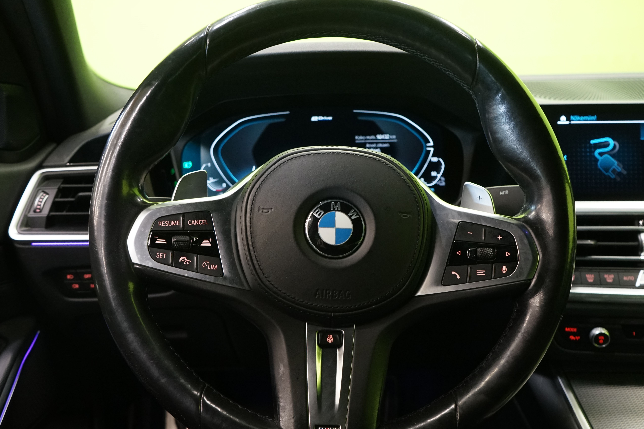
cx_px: 328
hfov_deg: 55.8
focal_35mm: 34
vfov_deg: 38.9
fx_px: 608
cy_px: 233
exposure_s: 1/20
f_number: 5.6
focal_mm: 29
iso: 2500
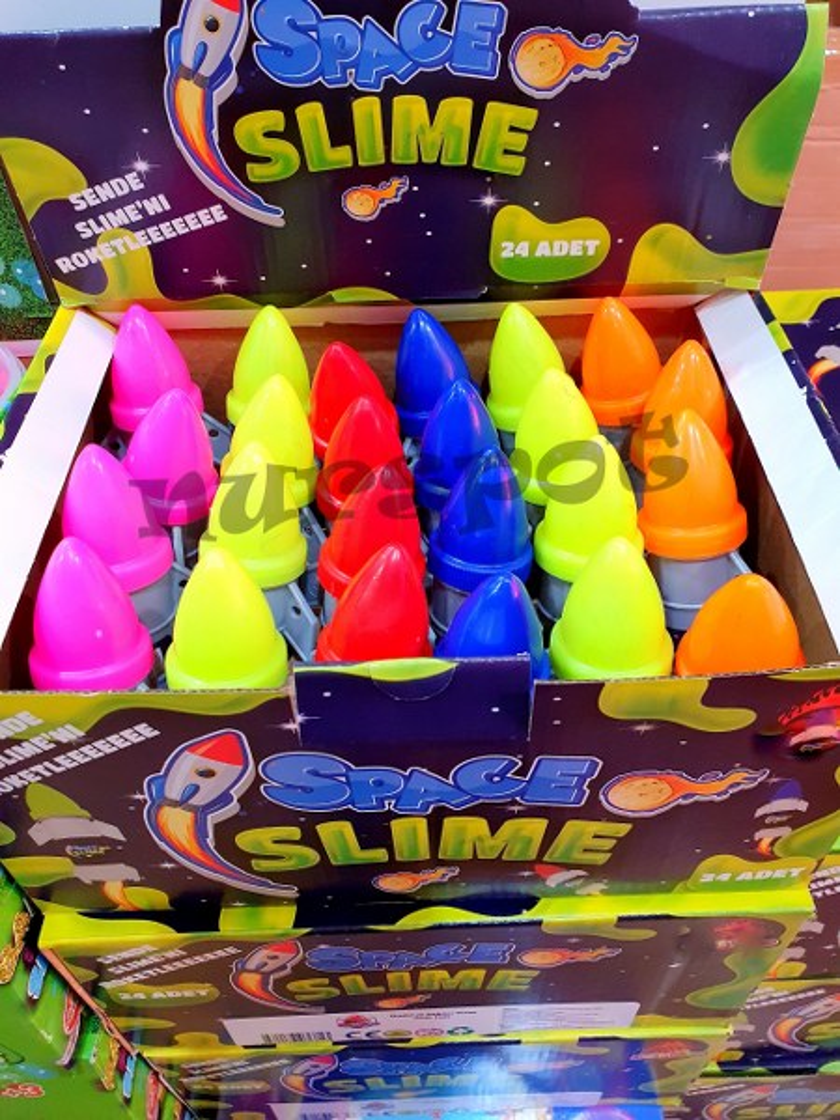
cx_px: 420
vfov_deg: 67.3
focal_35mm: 26
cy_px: 560
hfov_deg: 53.1
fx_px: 841
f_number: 2.4
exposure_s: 1/50
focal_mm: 4.32
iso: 320
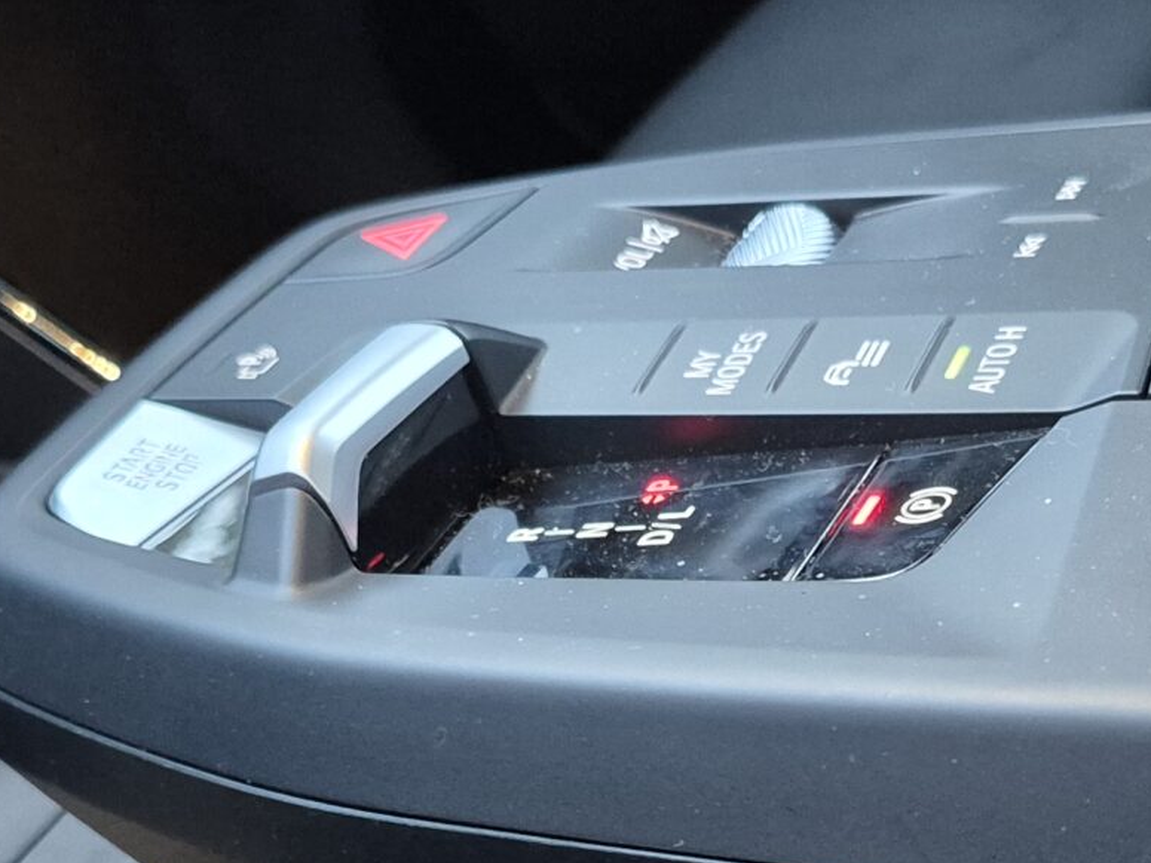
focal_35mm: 76
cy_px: 854
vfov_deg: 18.9
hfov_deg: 25.6
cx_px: 743
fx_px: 2527
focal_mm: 5.4
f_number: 1.8
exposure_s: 1/25
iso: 1250
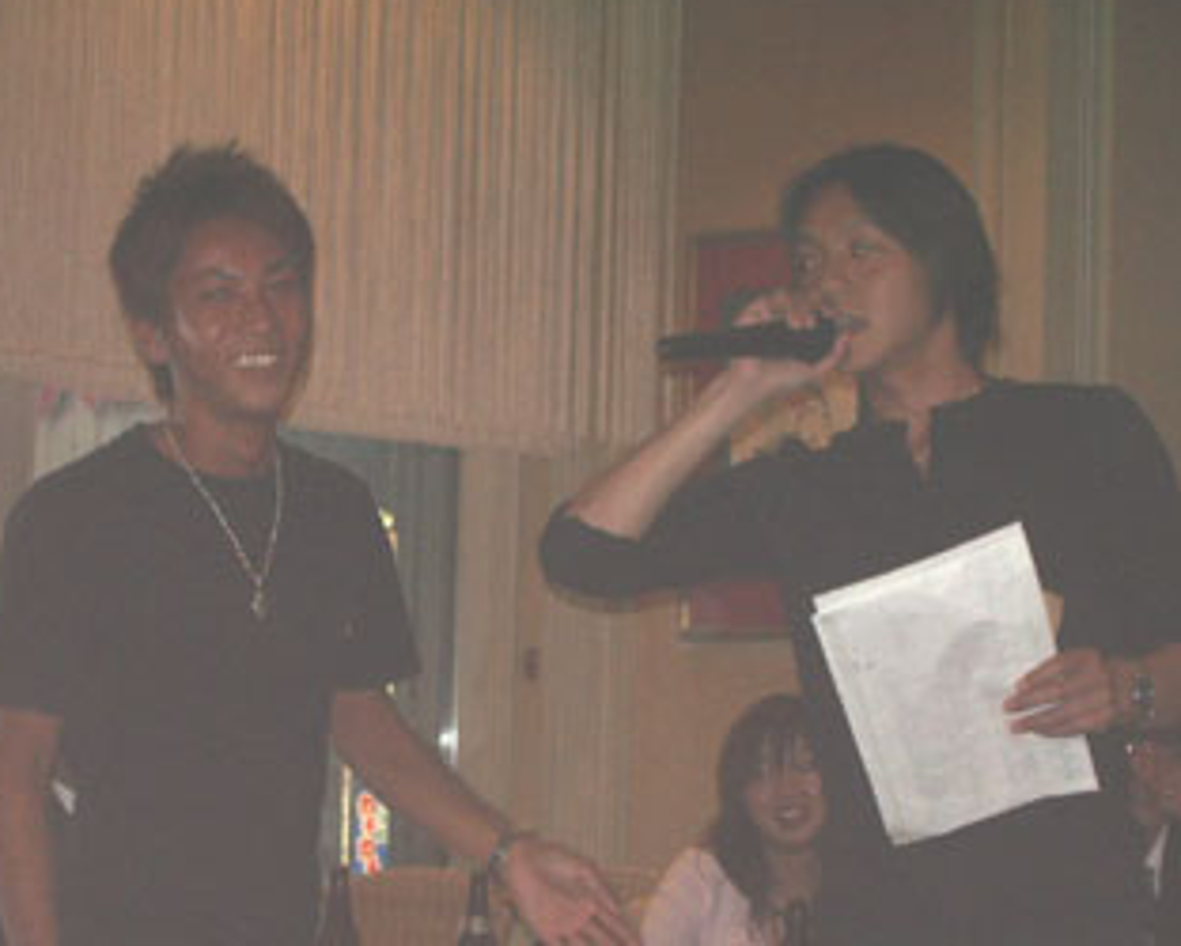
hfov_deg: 16.7
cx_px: 636
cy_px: 475
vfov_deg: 13.4
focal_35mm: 115
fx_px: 4022
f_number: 4.8
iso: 100
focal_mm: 17.4
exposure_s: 1/60
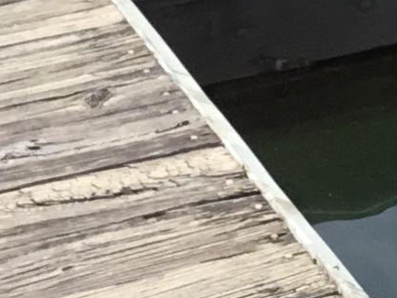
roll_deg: -0.7
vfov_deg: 6.6
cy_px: -105
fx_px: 2568
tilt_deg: -20.9
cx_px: 852
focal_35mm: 224
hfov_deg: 8.3
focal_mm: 3.3
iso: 25
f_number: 2.4
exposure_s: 1/783
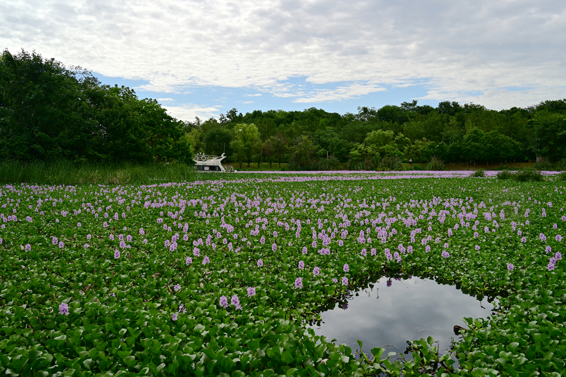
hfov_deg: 60.3
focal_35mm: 31
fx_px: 487
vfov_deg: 42.3
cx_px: 283
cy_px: 188
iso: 100
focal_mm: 31
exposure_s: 1/160
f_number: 8
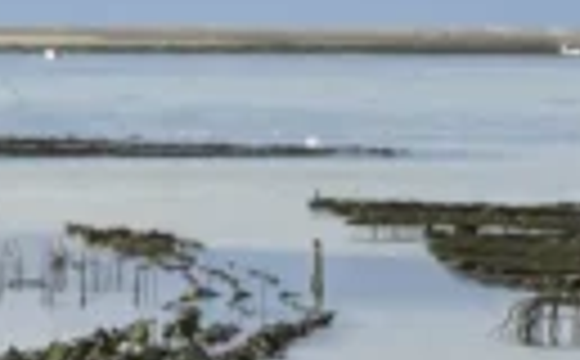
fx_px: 11009
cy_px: 508
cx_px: 153
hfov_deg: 3.0
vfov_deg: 1.9
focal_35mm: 698
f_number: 7.1
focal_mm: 140
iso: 500
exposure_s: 1/1600
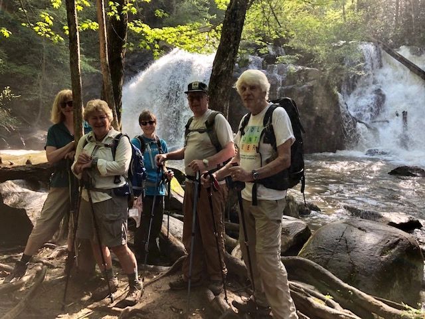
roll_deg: -1.2
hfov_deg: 63.4
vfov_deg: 49.7
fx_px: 344
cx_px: 212
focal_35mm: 28
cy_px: 160
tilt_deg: -5.5
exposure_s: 1/120
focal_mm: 3.99
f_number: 1.8
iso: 32
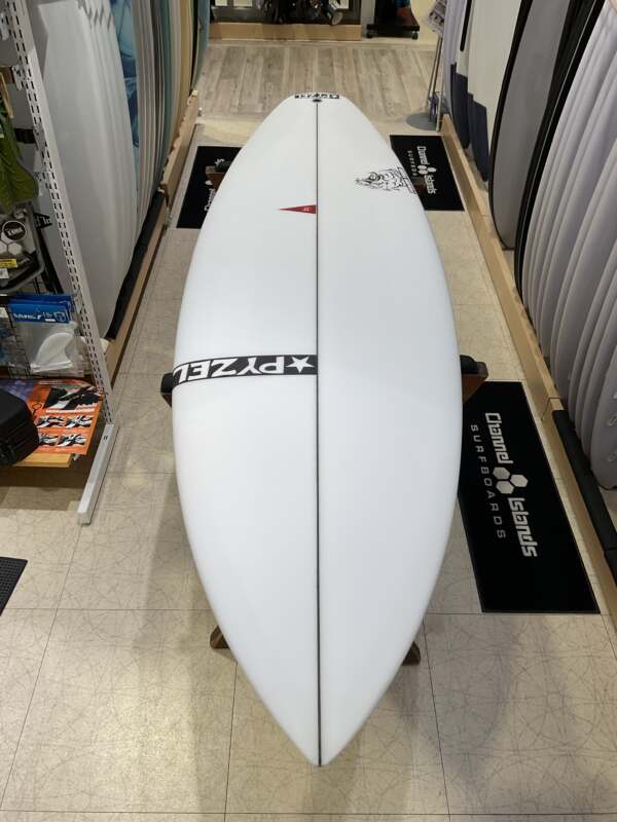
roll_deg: +0.4
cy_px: 411
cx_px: 308
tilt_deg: -43.3
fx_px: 689
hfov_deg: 48.2
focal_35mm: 29
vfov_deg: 61.7
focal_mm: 3
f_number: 1.8
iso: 20
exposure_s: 1/120
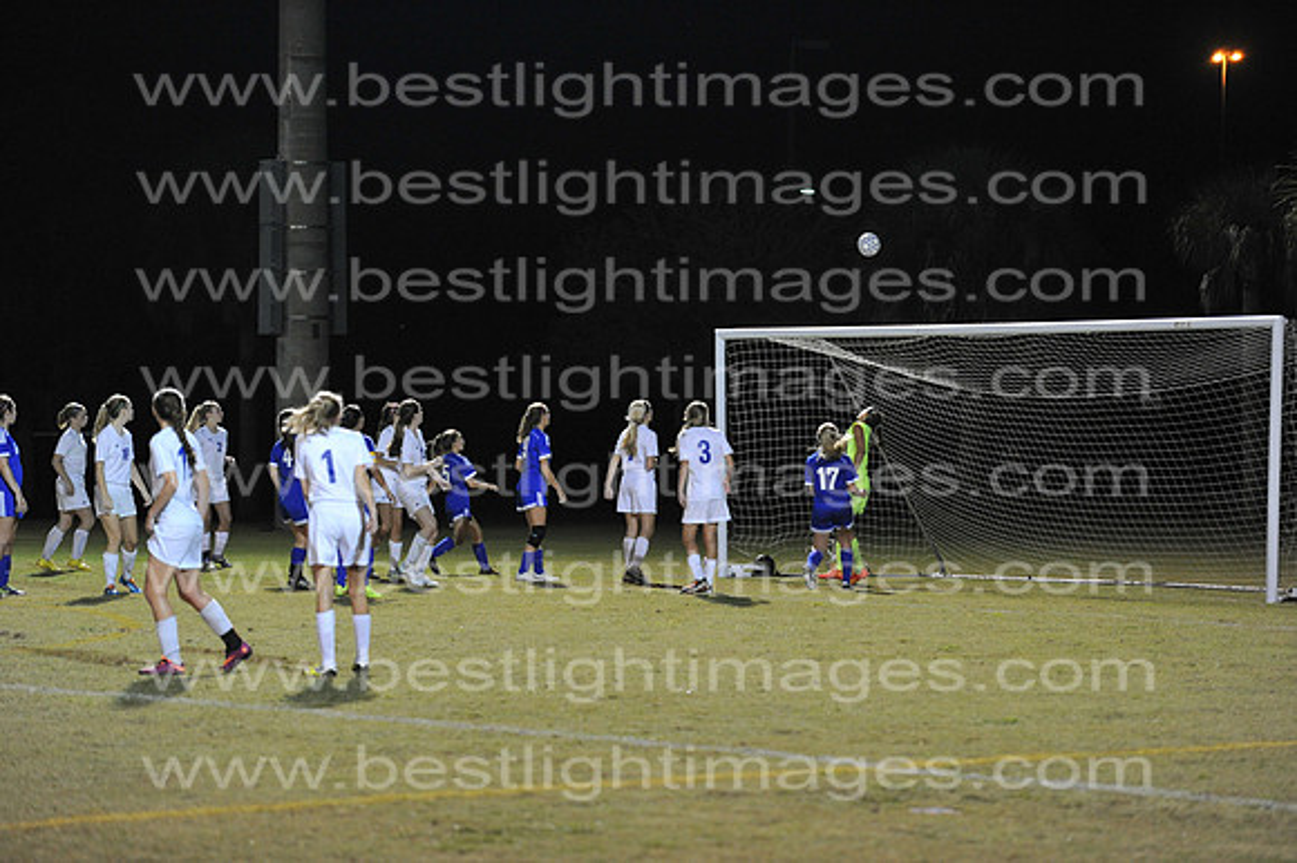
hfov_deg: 16.8
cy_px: 432
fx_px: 4393
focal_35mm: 122
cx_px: 648
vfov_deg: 11.2
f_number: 3.2
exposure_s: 1/500
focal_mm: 122
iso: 5000
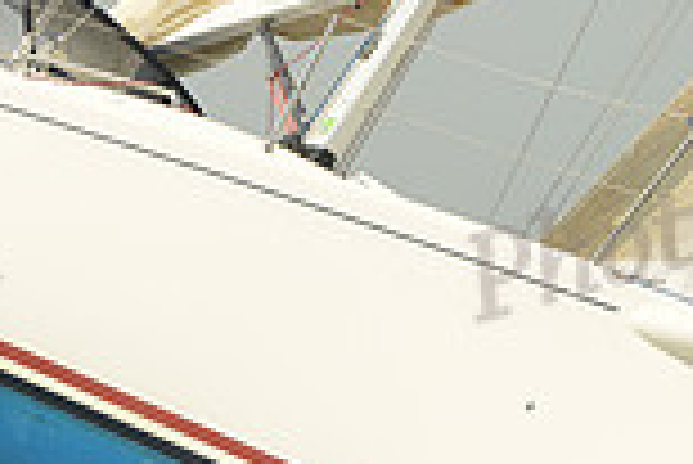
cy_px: 34
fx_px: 6898
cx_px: 238
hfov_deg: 5.8
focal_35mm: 358
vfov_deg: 3.8
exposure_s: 1/1250
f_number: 9
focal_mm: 95
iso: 320
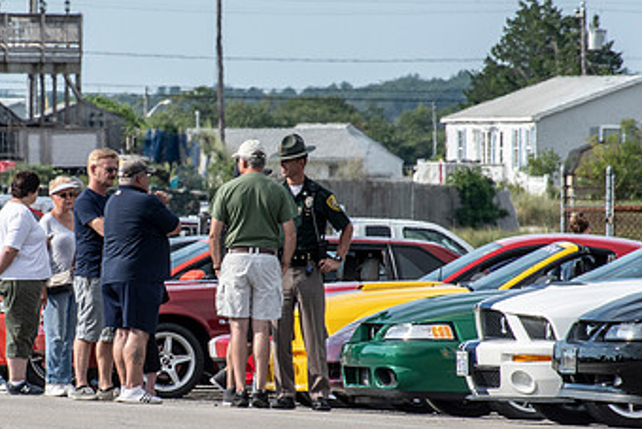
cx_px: 128
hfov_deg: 2.7
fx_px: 13701
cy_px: 267
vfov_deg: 1.8
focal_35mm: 768
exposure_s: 1/250
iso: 200
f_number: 14
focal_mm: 300
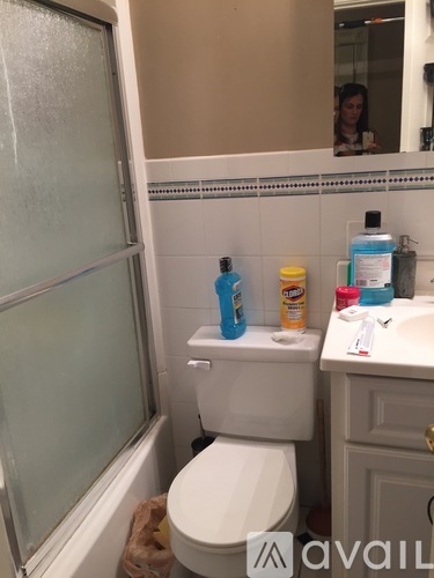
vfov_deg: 61.7
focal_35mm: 29
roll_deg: +3.2
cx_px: 217
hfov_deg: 48.2
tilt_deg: -16.9
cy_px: 289
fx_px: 485
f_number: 2.2
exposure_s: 1/30
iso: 64
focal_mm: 4.15
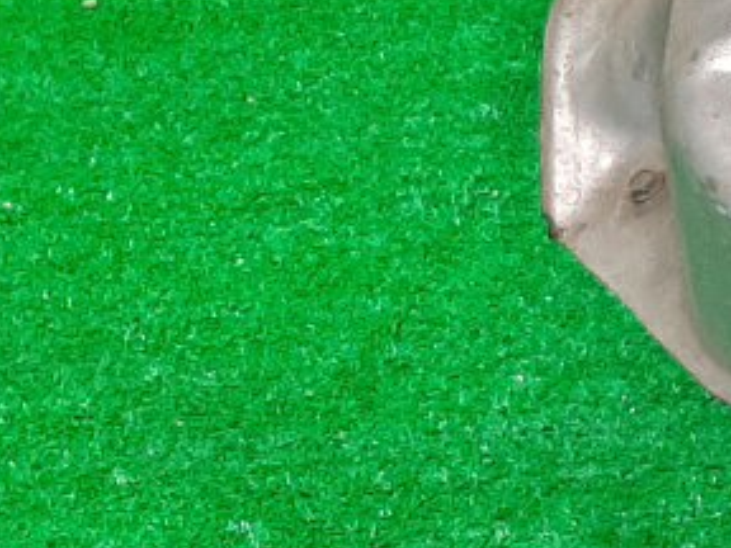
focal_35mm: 130
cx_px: 1393
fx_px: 2745
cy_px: 457
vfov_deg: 11.4
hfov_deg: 13.3
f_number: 1.7
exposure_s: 1/50
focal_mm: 3.93
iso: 160
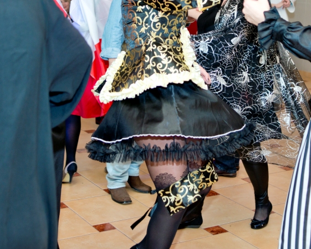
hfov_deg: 31.3
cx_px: 190
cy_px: 67
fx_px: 552
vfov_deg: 25.1
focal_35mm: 60
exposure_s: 1/320
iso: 320
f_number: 2.8
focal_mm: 35
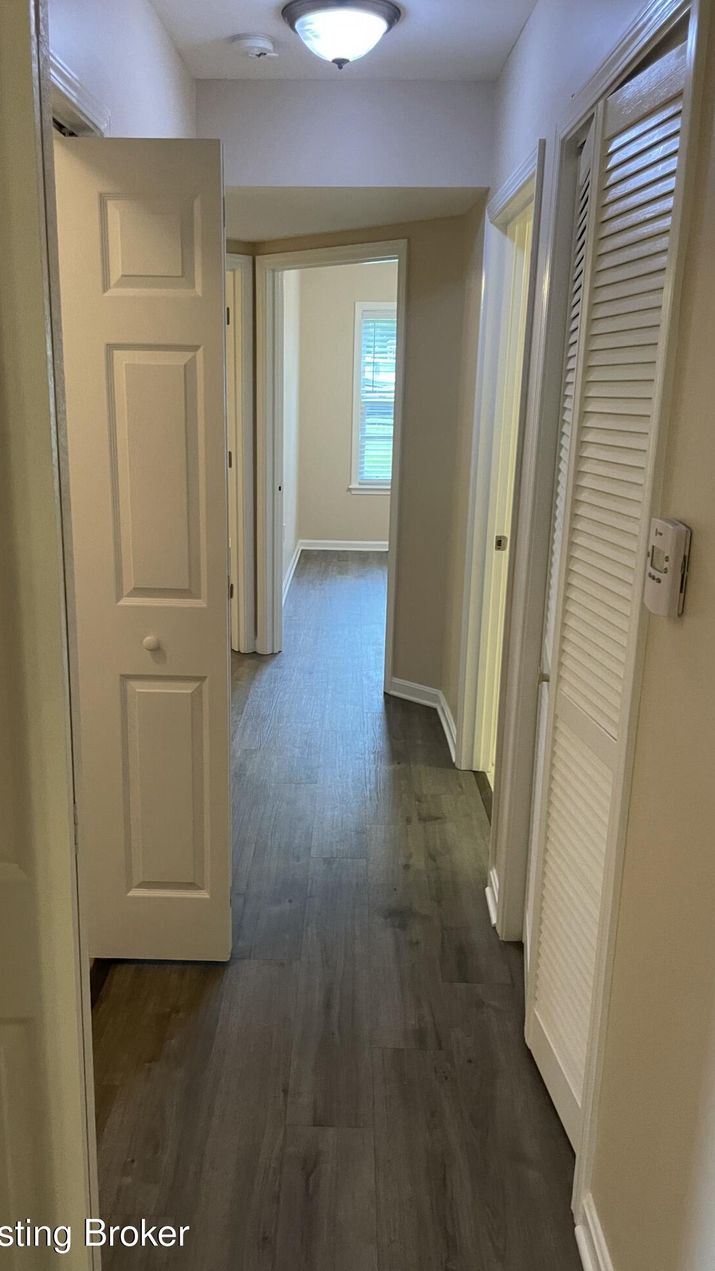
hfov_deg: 40.2
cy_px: 642
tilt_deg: -13.5
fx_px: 978
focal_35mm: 29
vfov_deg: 66.1
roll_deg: -0.6
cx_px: 334
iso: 320
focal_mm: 4.2
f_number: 1.6
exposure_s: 1/60
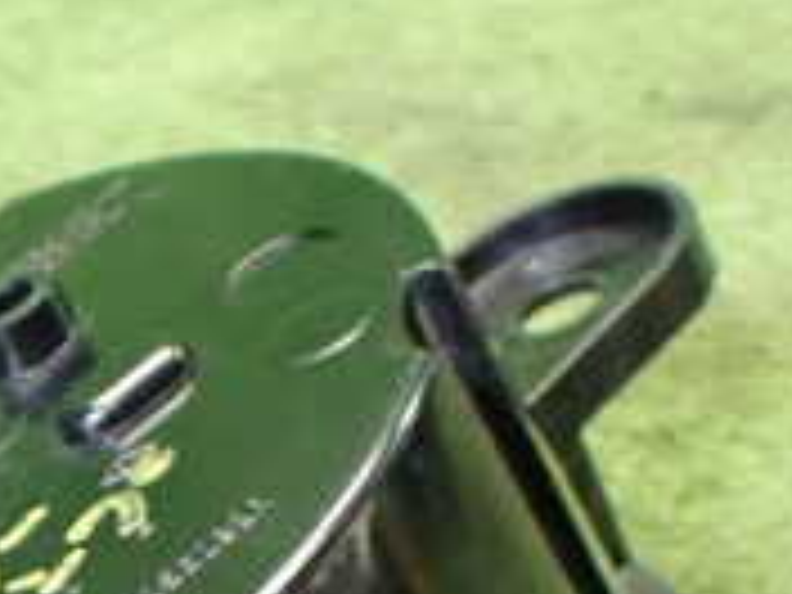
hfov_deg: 18.4
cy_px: 886
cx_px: -135
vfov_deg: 13.7
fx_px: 2334
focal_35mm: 102
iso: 800
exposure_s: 1/40
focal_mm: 5.4
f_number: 2.3
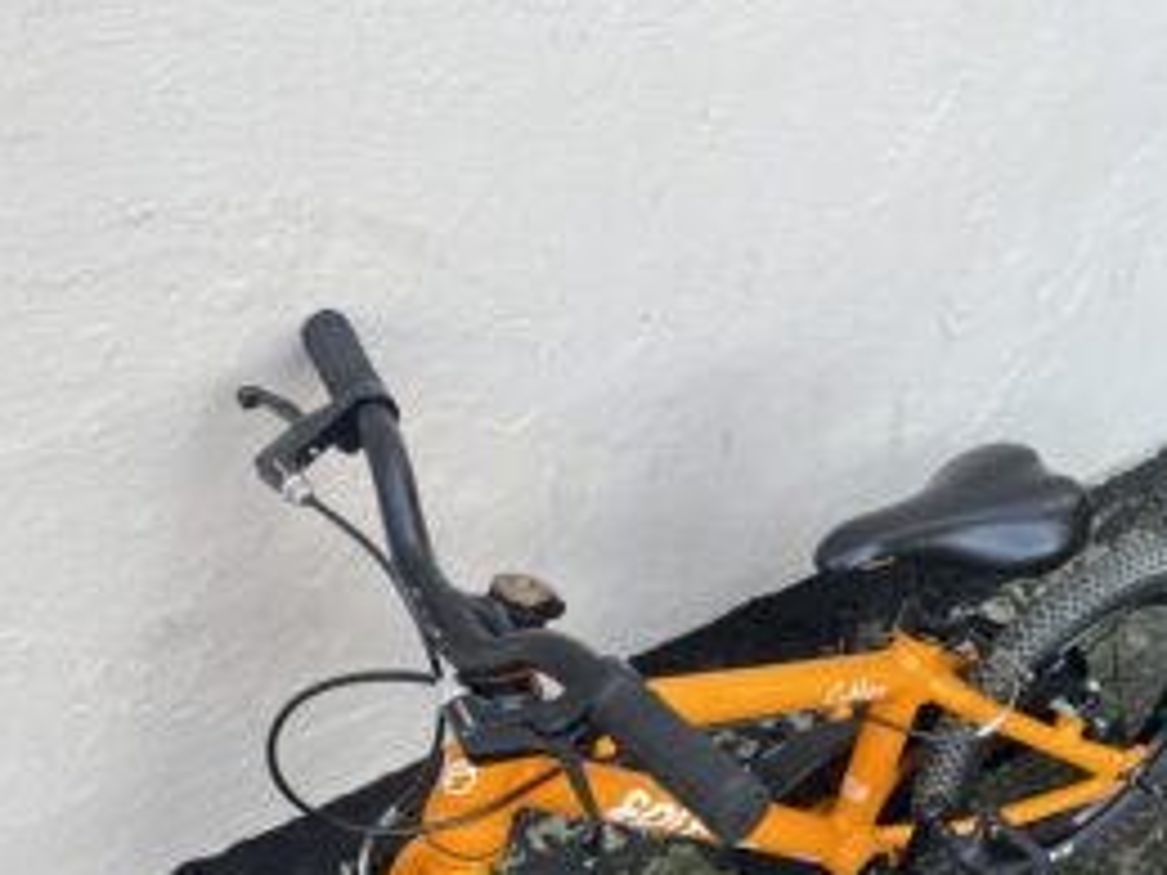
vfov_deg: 29.0
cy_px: 790
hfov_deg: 39.5
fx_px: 1618
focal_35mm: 48
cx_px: 709
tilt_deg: -49.1
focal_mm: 4.2
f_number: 1.6
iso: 50
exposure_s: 1/121
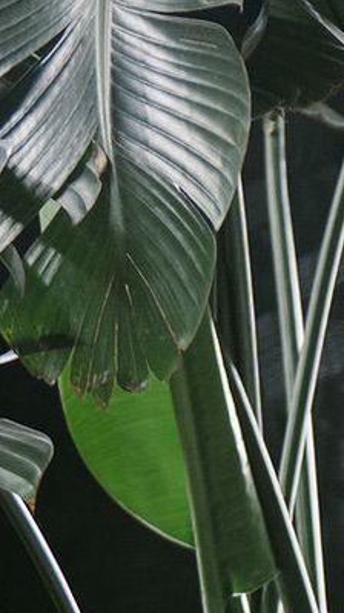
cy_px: 1102
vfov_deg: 5.4
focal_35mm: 394
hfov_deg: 3.0
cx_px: 1364
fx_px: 6399
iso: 400
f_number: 1.4
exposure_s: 1/80
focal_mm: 50
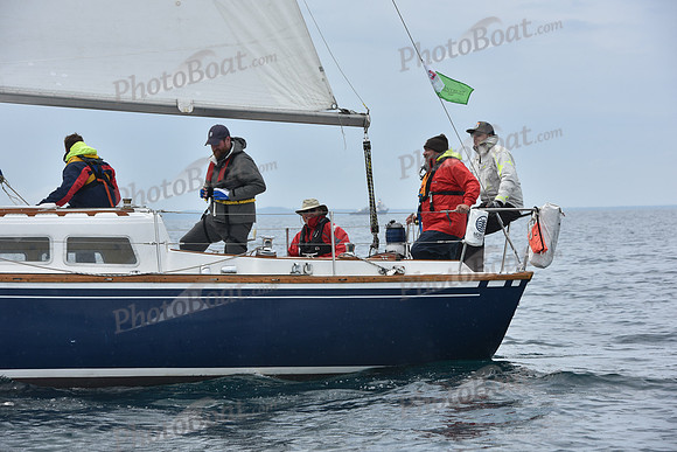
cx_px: 338
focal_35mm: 145
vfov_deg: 9.5
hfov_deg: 14.2
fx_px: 2727
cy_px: 226
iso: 250
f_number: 9
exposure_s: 1/800
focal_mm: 145
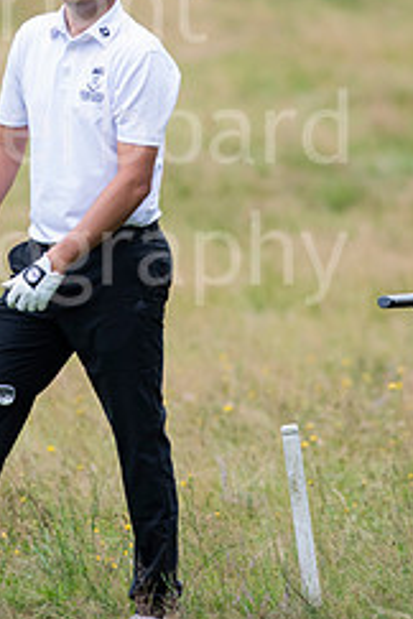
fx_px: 14316
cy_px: 148
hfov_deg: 1.7
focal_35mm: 832
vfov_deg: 2.5
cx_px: 71
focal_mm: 300
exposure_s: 1/1250
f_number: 4
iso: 500
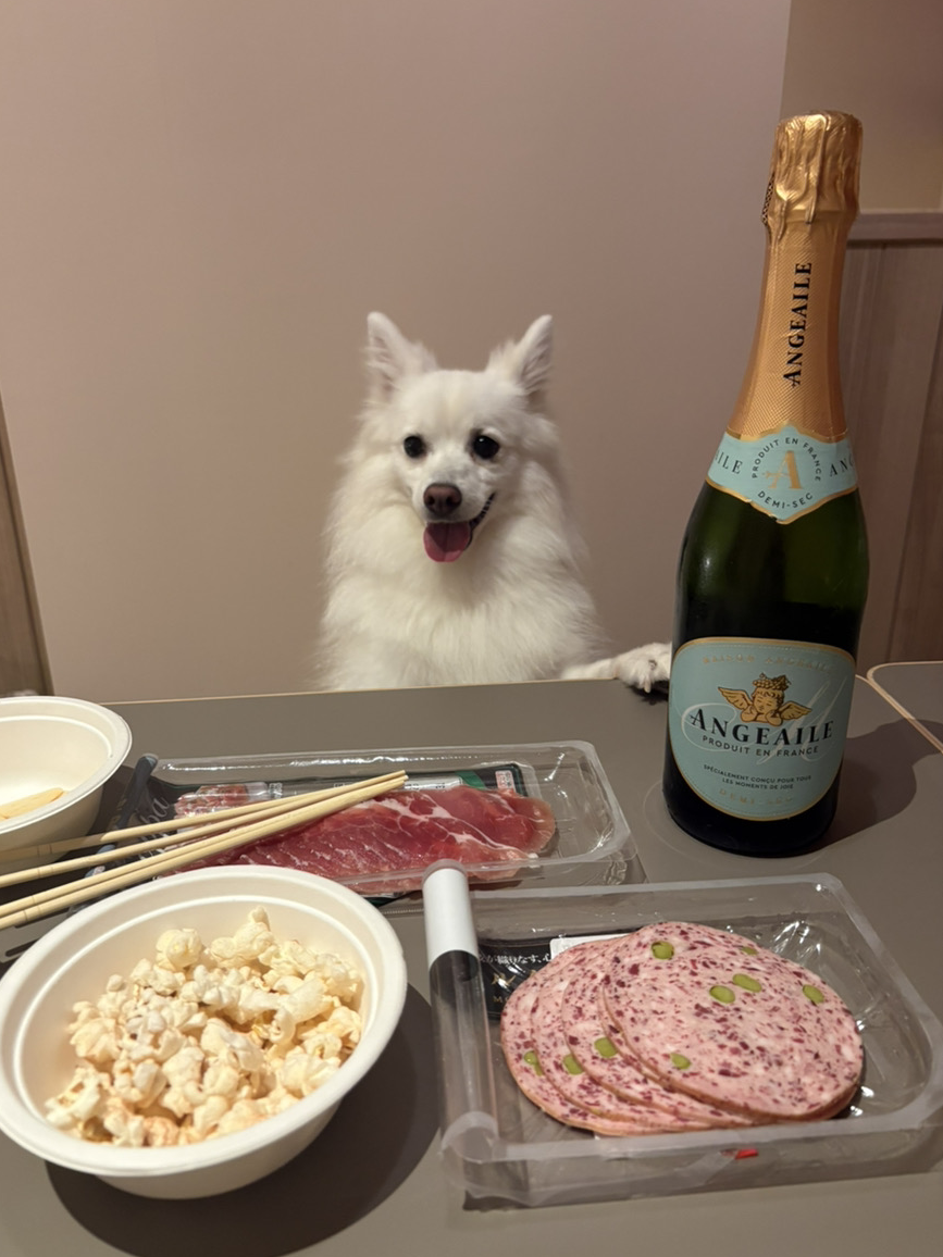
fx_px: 981
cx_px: 457
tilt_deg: -20.8
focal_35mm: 27
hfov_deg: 51.3
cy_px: 610
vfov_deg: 65.3
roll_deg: -0.2
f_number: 1.6
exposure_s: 1/50
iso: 200
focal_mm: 5.96
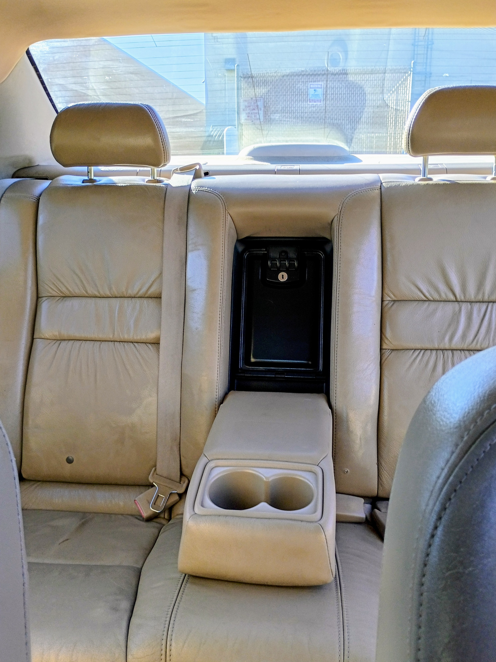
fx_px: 554
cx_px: 248
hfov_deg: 48.2
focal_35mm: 29
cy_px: 331
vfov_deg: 61.7
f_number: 1.8
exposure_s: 1/120
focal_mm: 4.27
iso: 102
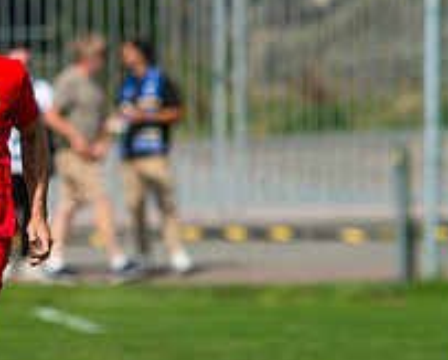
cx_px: -13
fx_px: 15960
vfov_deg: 1.3
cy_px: 256
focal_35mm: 1202
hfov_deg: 1.6
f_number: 5
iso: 110
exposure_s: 1/1000
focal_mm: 420
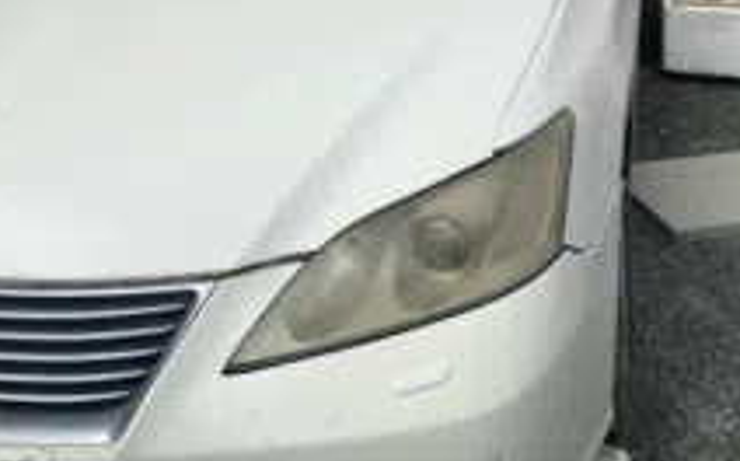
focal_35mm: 52
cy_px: -38
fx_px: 1048
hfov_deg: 38.9
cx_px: 373
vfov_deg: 23.4
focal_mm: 4.25
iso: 32
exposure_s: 1/2222
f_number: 1.8
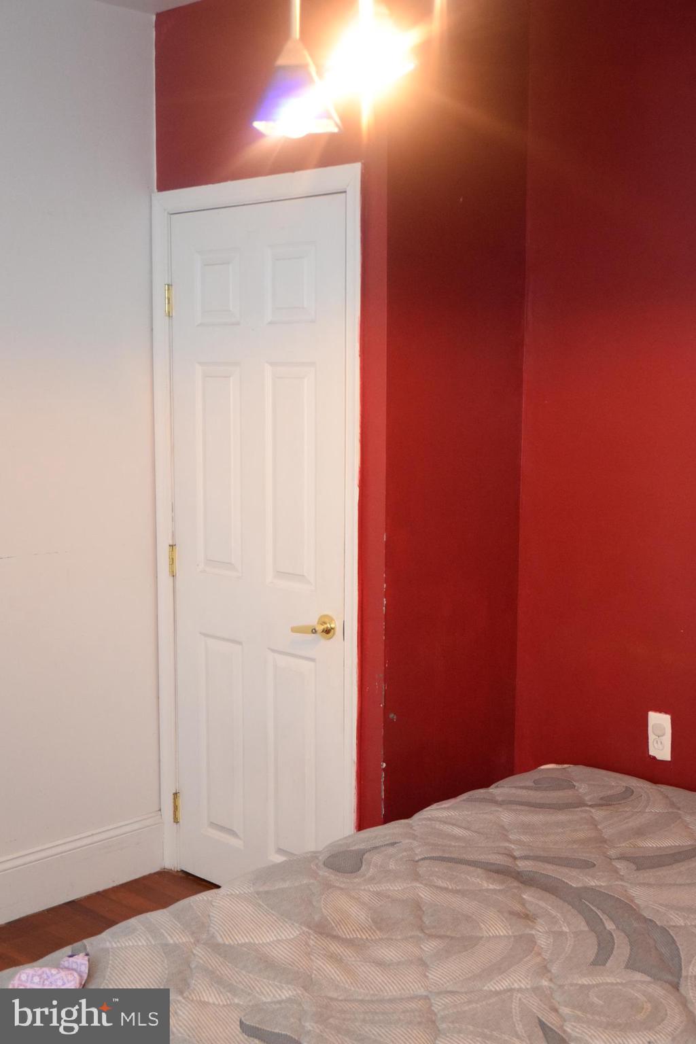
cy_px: 522
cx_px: 348
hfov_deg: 28.9
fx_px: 1348
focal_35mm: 46
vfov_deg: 42.3
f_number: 4
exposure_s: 1/60
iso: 2800
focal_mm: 31
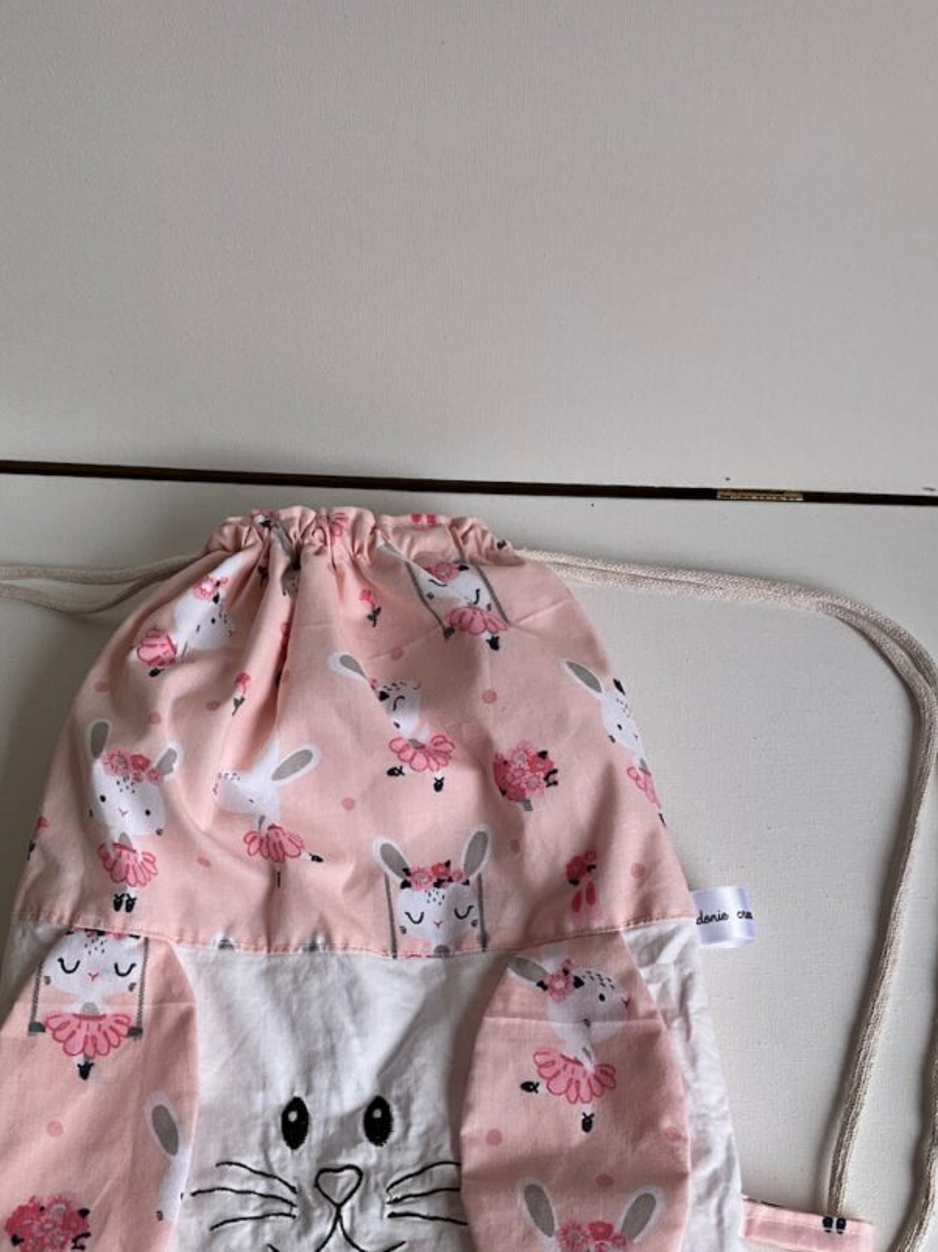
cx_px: 382
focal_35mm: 37
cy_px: 787
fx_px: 1337
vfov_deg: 49.6
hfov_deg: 38.5
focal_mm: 3
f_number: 1.8
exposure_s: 1/461
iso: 25
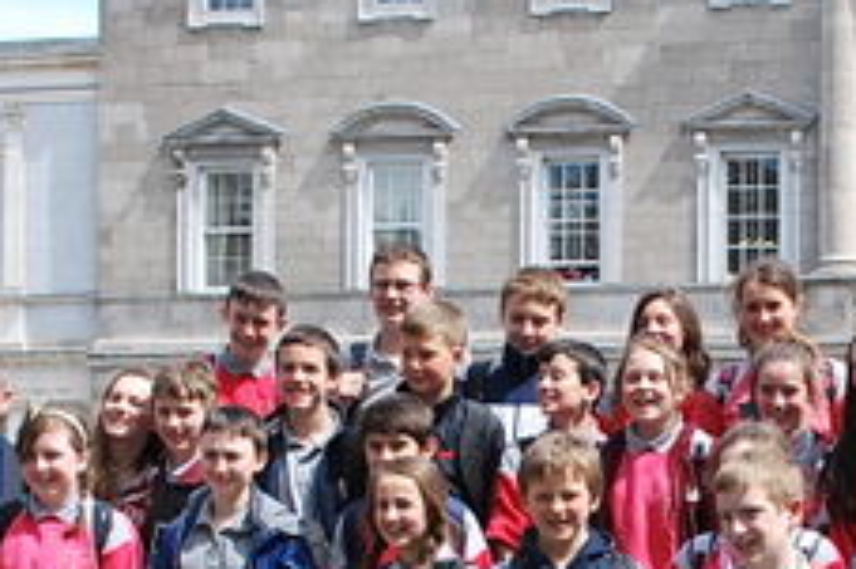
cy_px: 569
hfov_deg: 19.1
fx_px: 2519
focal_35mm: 106
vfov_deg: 12.7
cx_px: 660
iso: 100
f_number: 6.3
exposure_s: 1/160
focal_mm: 20
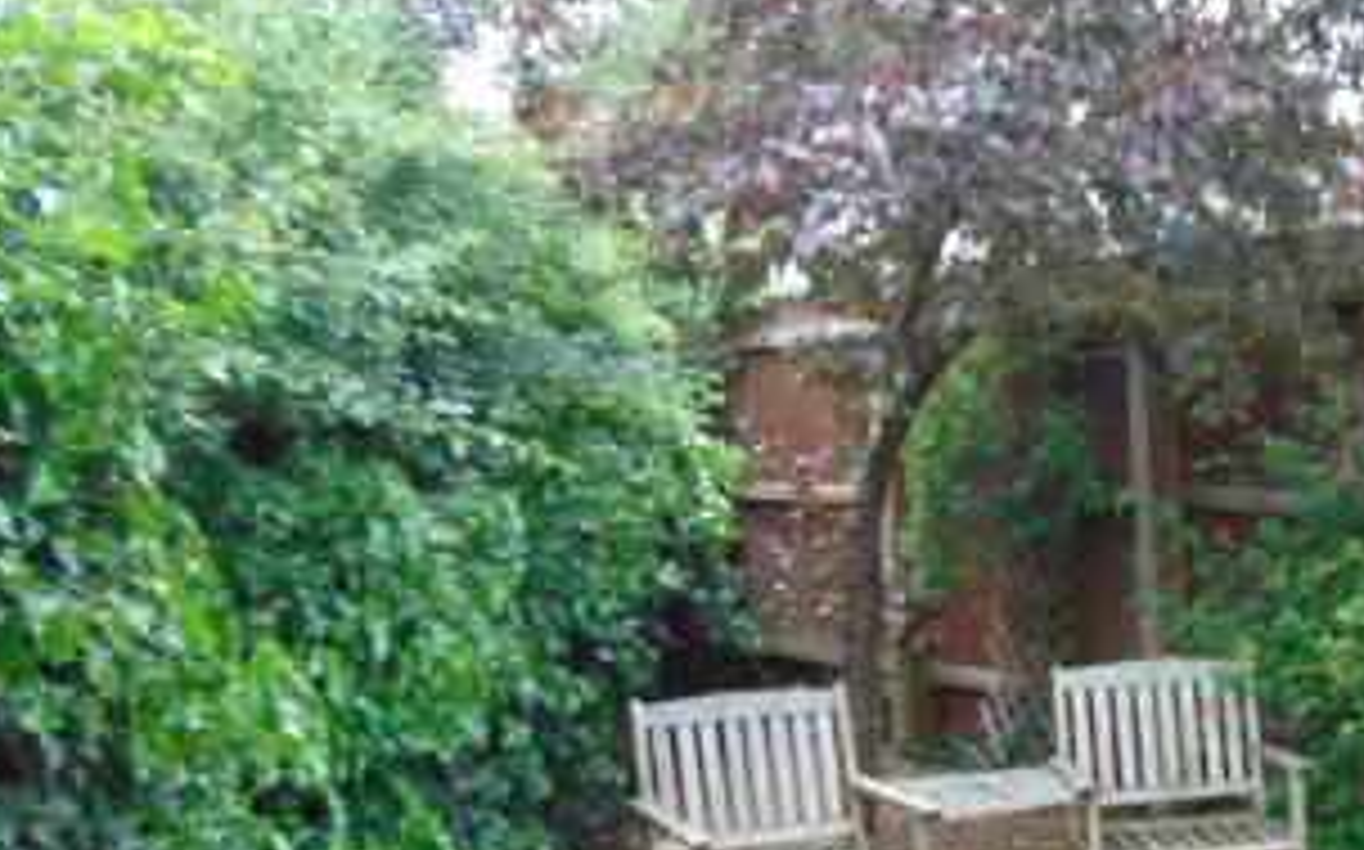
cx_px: 1281
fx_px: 1895
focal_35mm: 51
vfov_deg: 24.2
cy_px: 852
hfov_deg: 36.6
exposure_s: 1/125
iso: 80
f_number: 3
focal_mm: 4.5
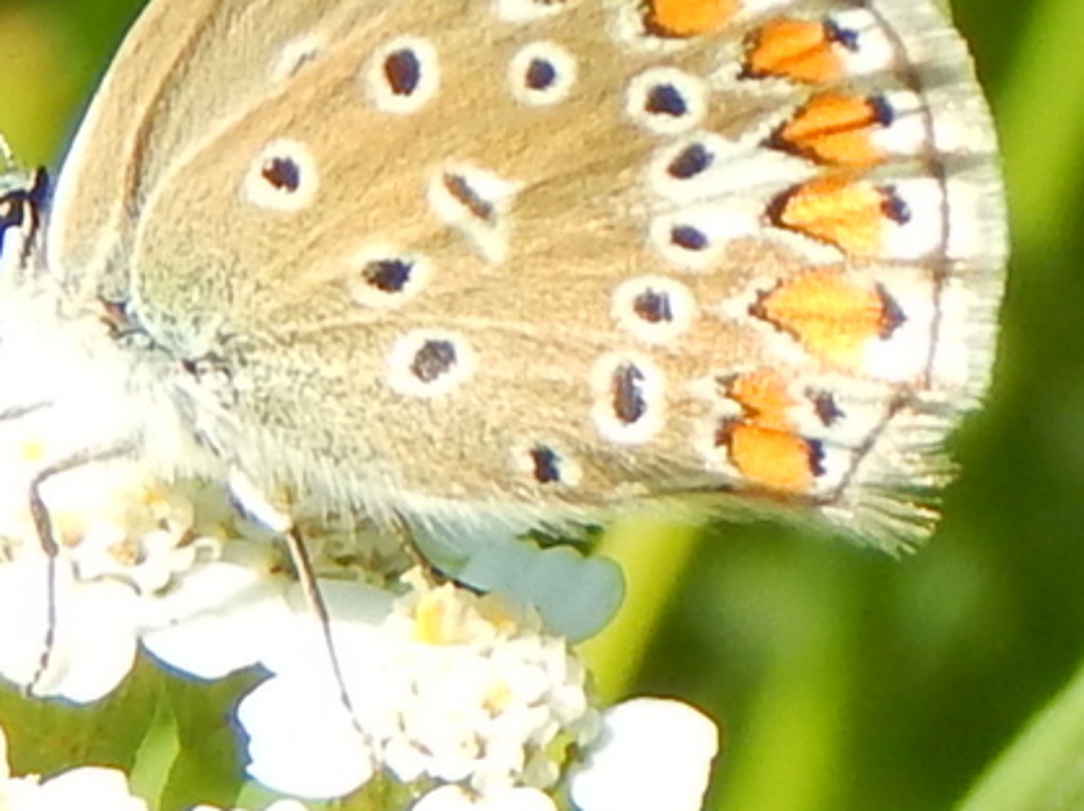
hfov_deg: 10.4
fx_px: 5946
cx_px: 517
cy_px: 163
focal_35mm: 190
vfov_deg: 7.8
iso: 125
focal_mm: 16.6
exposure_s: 1/500
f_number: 4.4
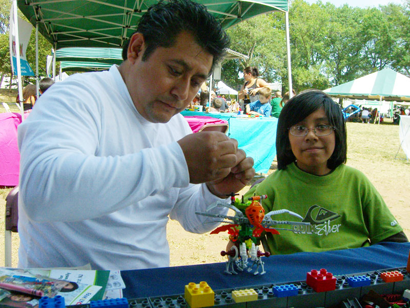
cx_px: 205
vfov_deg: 37.7
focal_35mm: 38
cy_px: 154
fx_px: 450
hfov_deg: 49.0
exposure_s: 1/400
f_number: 8
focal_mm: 7.9
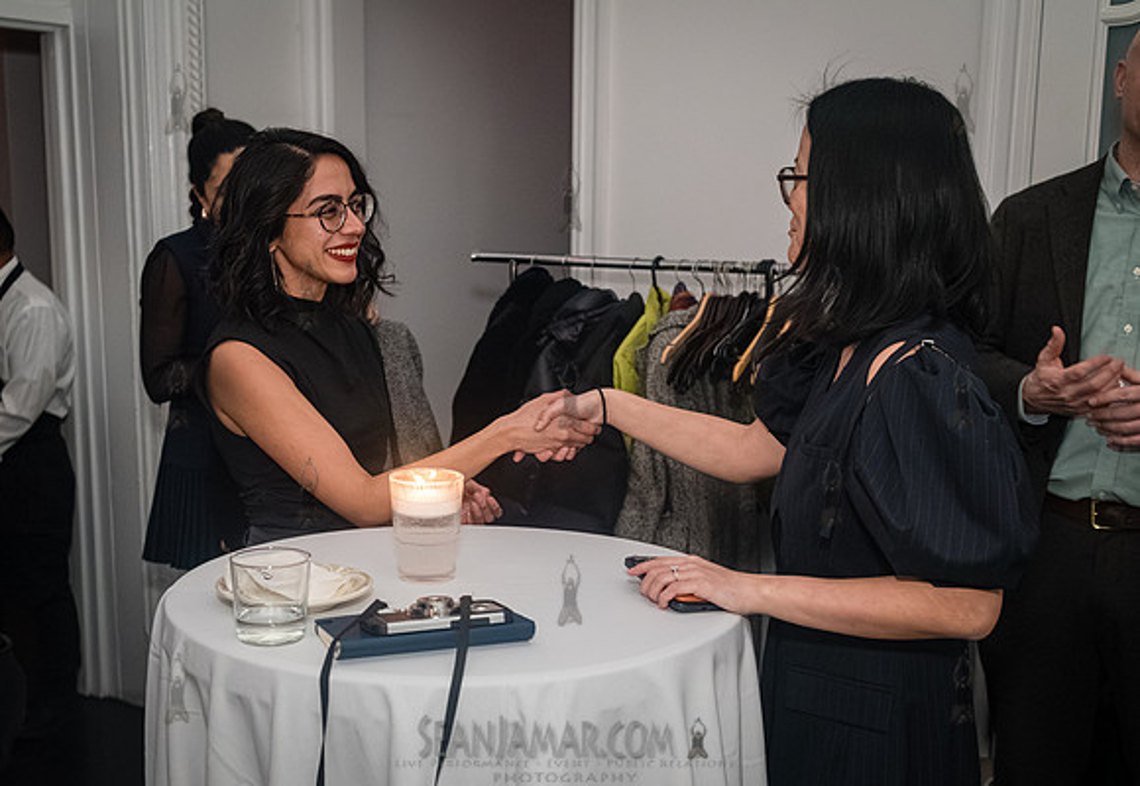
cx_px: 483
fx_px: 1388
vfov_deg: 31.5
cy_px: 474
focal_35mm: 43
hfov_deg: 44.5
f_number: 4.5
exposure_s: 1/320
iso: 6400
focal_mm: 35
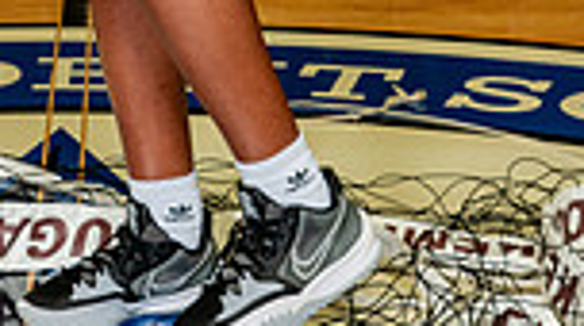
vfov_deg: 6.7
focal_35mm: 171
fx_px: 2644
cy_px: -433
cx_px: 192
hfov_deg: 12.6
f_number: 7.1
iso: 800
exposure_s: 1/200
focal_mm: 55
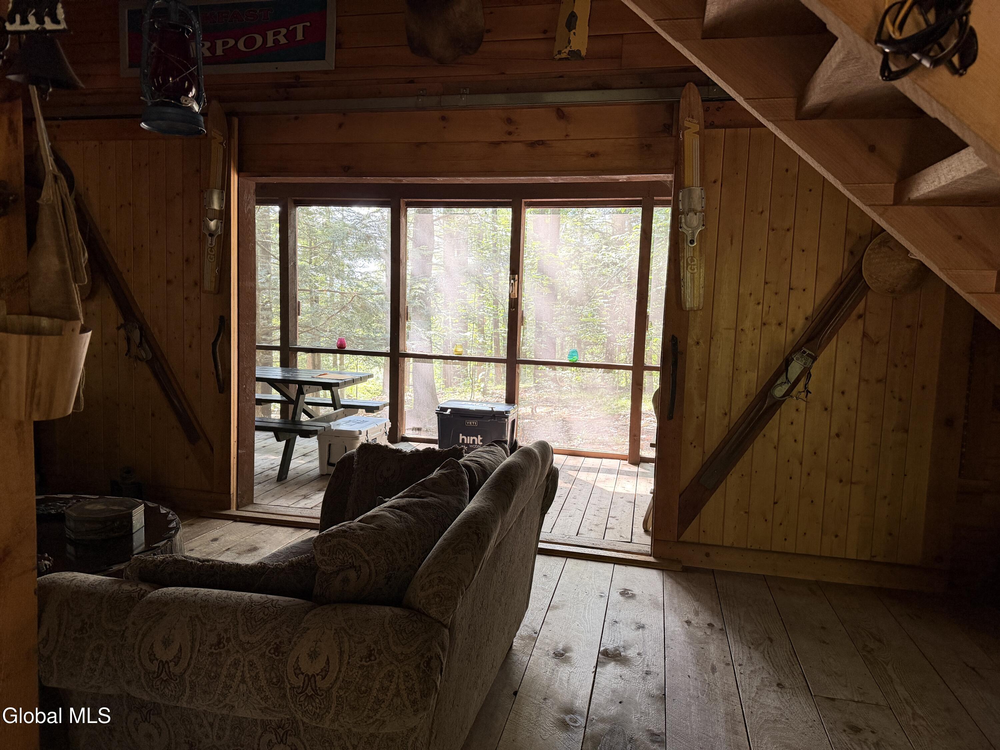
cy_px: 375
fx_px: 693
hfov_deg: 71.6
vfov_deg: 56.8
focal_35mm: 24
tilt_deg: -5.0
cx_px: 500
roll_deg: -1.4
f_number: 1.78
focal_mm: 6.76
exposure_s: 1/60
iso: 320
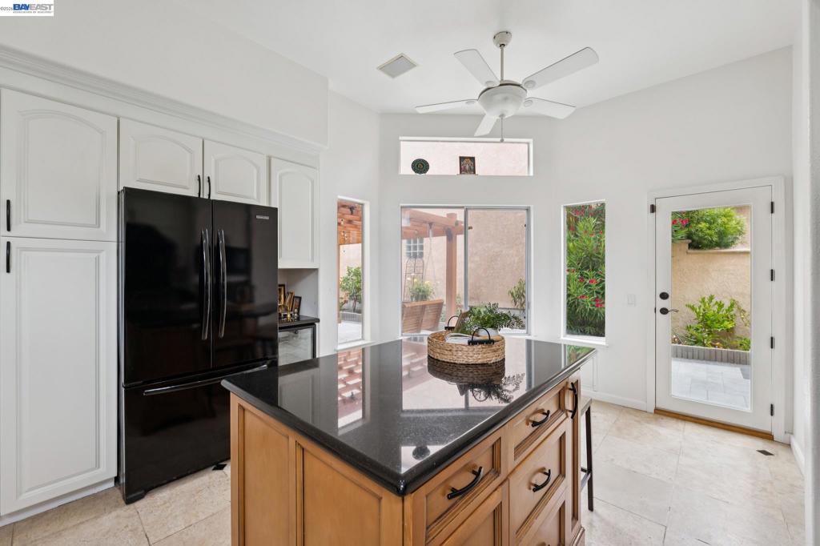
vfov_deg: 81.2
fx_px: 319
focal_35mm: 14
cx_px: 410
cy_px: 273
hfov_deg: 104.3
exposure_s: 1/60
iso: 125
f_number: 5.6
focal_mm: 14
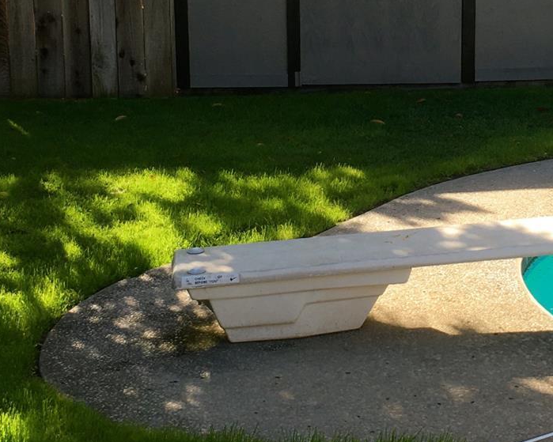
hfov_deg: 23.4
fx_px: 1326
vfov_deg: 18.9
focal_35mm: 81
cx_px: 375
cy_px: 130
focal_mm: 4.15
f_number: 2.2
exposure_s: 1/434
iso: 25
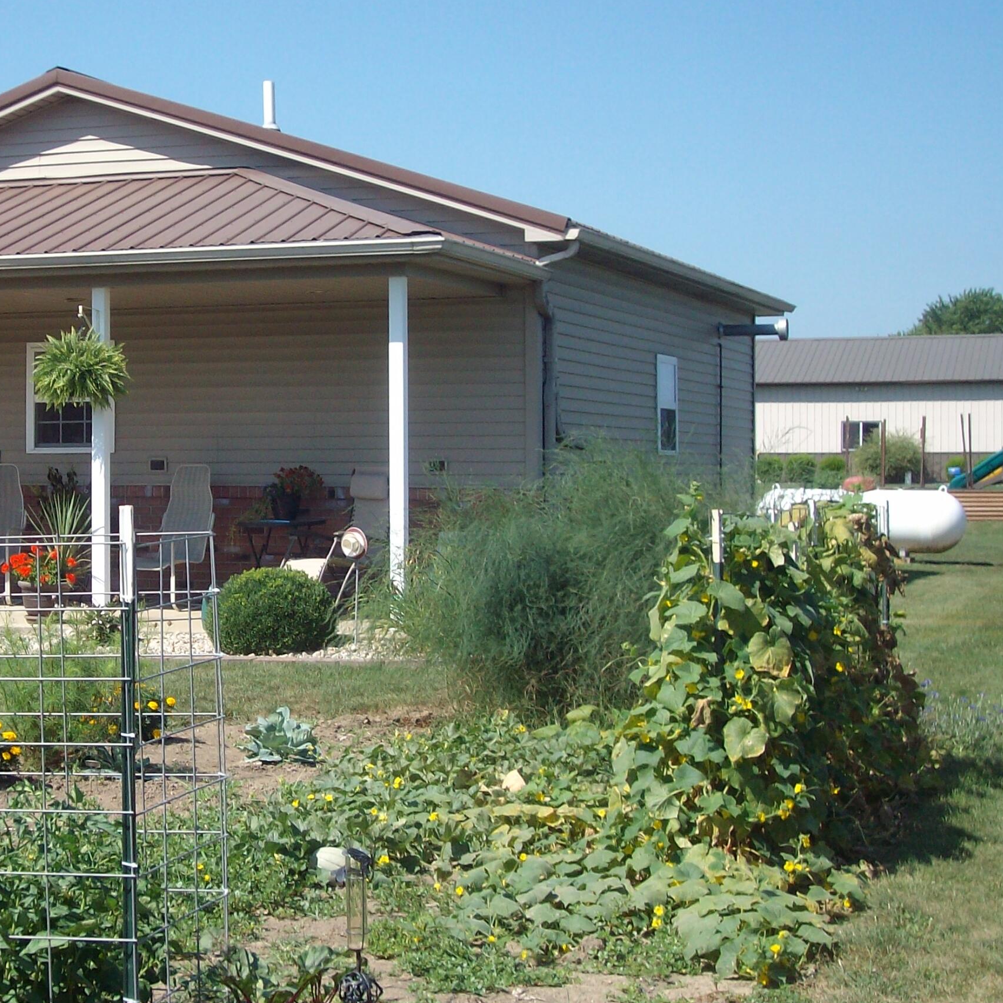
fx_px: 2295
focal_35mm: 70
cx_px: 153
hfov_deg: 24.1
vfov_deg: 24.7
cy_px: 480
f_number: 7.9
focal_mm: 7.46
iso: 80
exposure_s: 1/149
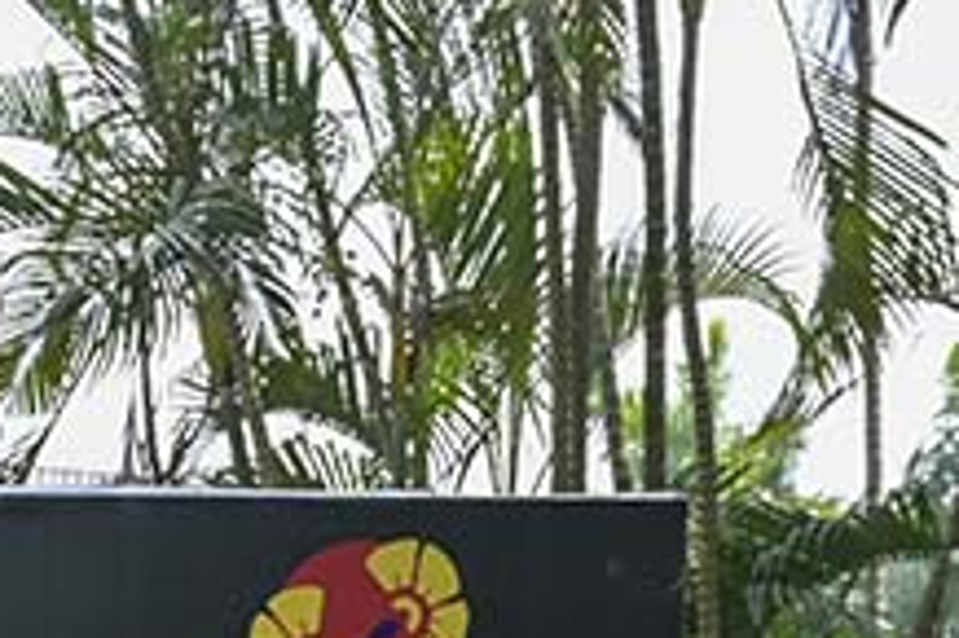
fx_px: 4445
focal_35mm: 167
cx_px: -941
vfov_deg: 7.8
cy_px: 1397
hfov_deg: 11.2
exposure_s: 1/250
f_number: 8
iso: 320
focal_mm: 38
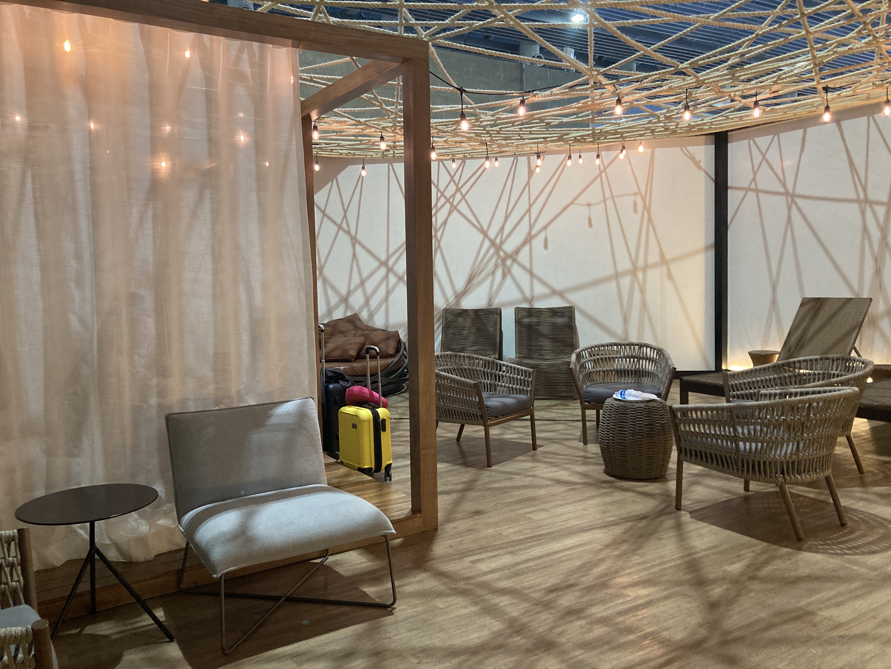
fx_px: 721
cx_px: 446
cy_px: 334
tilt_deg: -3.1
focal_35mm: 28
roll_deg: +1.4
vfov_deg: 49.7
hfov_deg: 63.4
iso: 320
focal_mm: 3.99
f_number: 1.8
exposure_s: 1/60
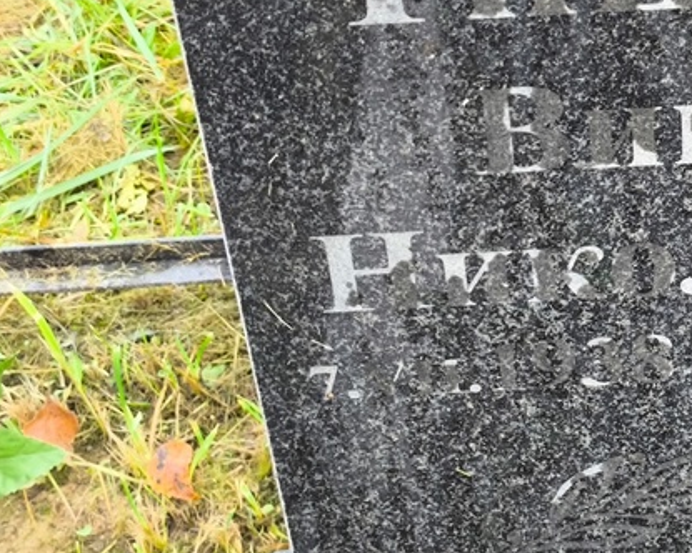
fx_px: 1925
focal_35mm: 94
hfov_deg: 19.9
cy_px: 160
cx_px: 636
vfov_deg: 16.3
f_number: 1.7
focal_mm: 4.71
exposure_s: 1/60
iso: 125
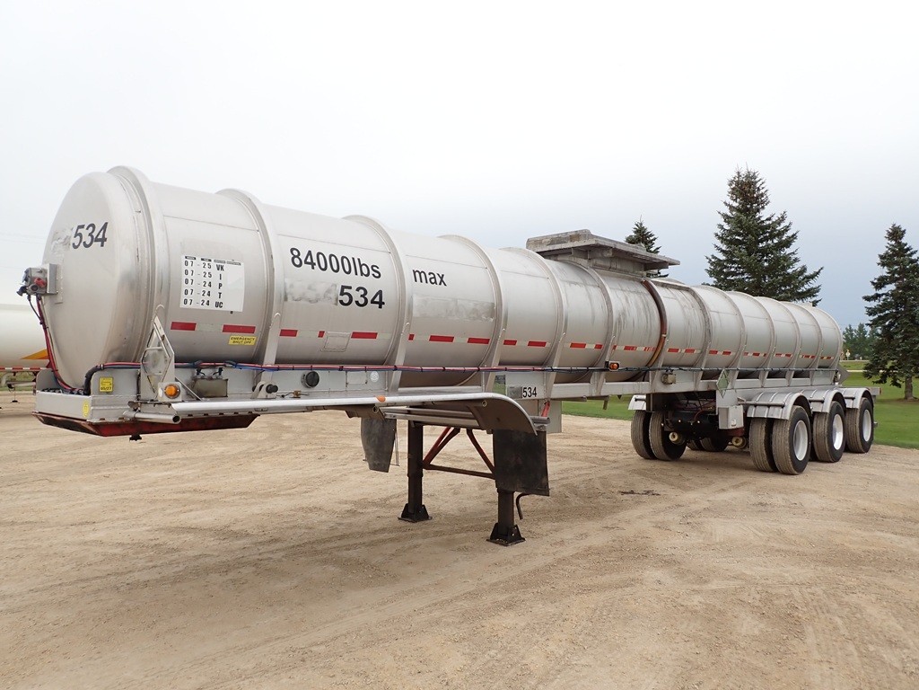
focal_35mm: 25
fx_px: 664
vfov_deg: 54.9
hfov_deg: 69.4
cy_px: 345
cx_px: 460
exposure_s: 1/320
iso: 100
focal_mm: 4.5
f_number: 2.8
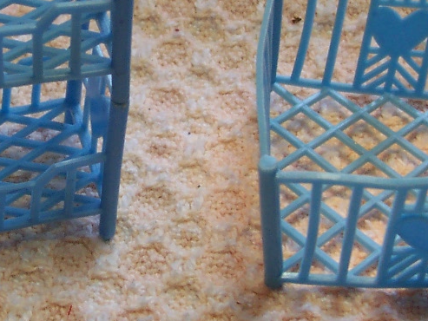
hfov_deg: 21.6
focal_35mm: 90
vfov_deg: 16.3
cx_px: 128
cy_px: 64
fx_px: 1113
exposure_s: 1/90
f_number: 2.8
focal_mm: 5.6
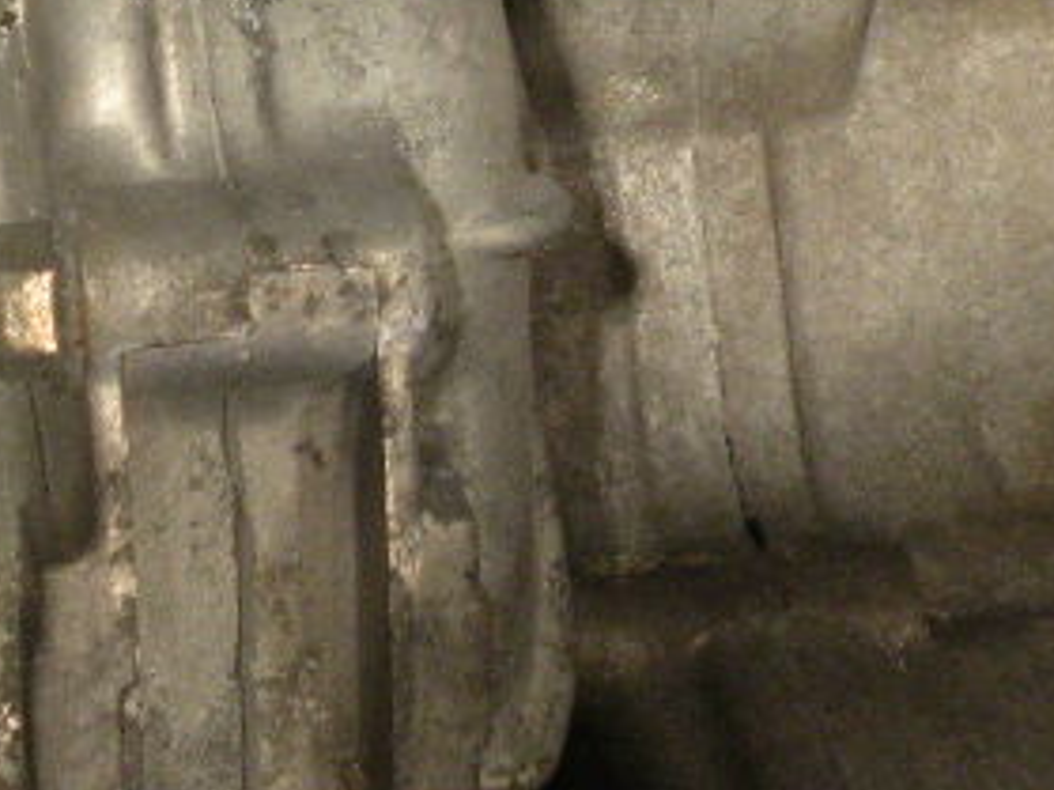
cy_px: -507
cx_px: 423
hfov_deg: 16.3
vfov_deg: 11.6
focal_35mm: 121
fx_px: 3683
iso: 254
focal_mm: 5.8
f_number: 3.2
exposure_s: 1/60.8
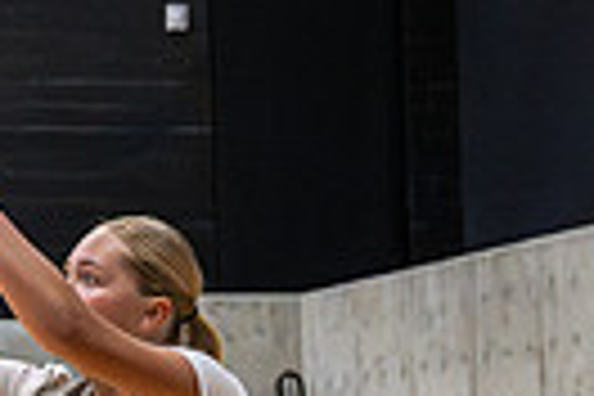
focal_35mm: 245
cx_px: 170
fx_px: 4042
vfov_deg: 5.6
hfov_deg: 8.4
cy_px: 517
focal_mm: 39
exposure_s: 1/1000
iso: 12800
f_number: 4
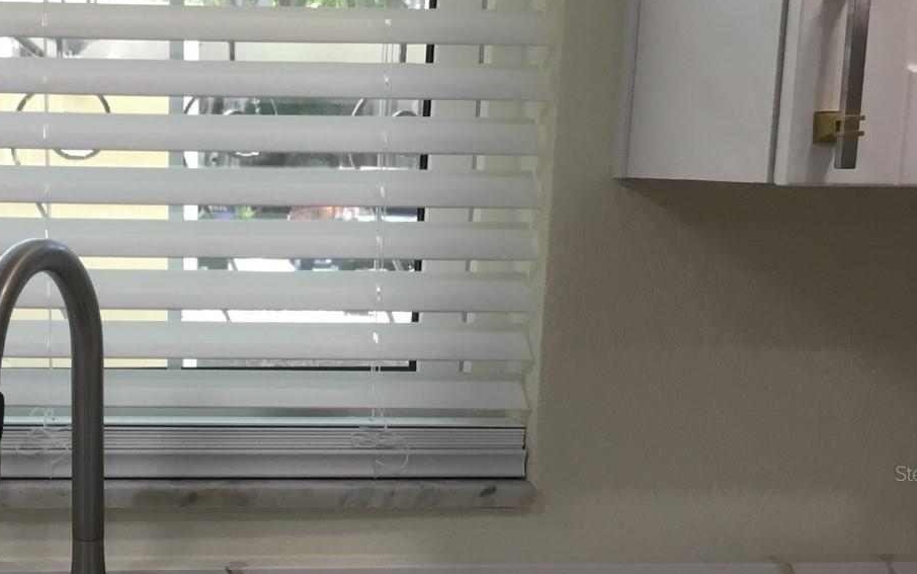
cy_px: 473
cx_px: 181
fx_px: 1450
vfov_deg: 22.0
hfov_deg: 34.0
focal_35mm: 58
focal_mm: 3.3
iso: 25
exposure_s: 1/40
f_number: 2.4
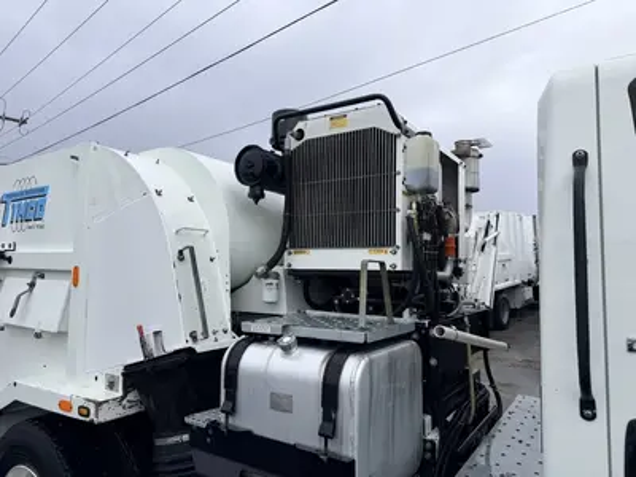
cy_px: 238
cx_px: 318
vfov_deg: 56.8
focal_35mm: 24
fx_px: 441
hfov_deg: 71.6
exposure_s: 1/1230
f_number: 1.78
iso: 80
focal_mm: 6.76
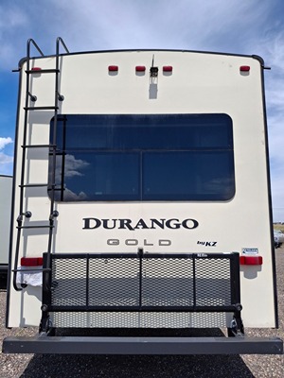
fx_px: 273
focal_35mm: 25
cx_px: 142
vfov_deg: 69.4
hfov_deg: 54.9
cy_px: 189
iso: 32
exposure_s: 1/2326
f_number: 1.8
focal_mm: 4.69
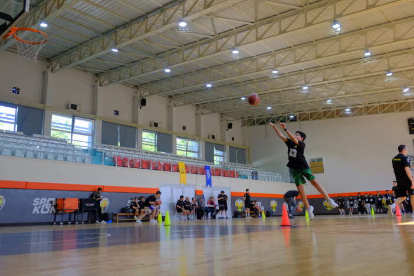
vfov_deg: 42.3
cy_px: 138
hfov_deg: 60.3
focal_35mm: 31
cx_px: 207
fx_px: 356
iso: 3200
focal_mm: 20.5
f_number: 3.6
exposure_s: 1/1250
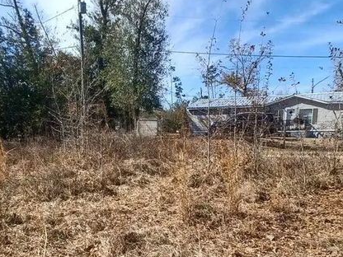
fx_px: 317
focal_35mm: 32
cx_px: 155
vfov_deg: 42.5
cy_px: 200
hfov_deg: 56.7
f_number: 2.2
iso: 40
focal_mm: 1.42
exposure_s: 1/1328
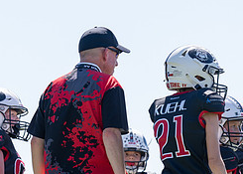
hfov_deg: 5.2
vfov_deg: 3.7
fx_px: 2685
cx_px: 34
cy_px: 142
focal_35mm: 389
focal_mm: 140
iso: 100
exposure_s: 1/800
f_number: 3.2
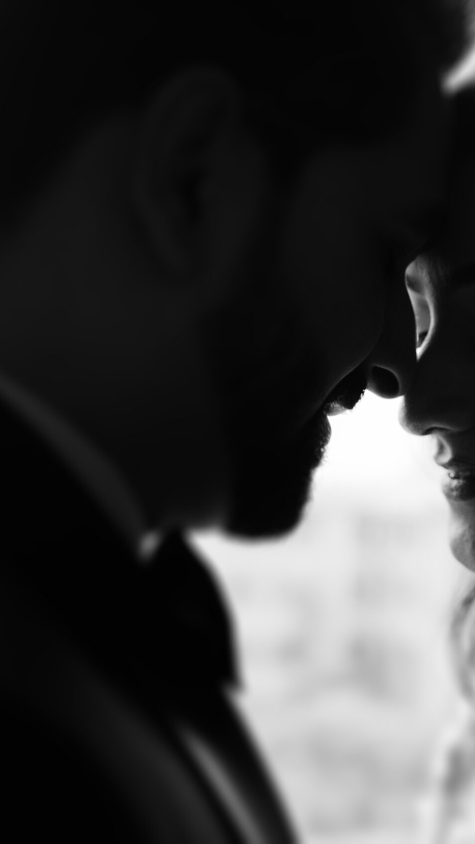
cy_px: 423
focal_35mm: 60
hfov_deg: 19.6
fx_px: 1344
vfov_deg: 34.9
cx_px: 434
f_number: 2.8
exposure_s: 1/320
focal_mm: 38
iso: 3200
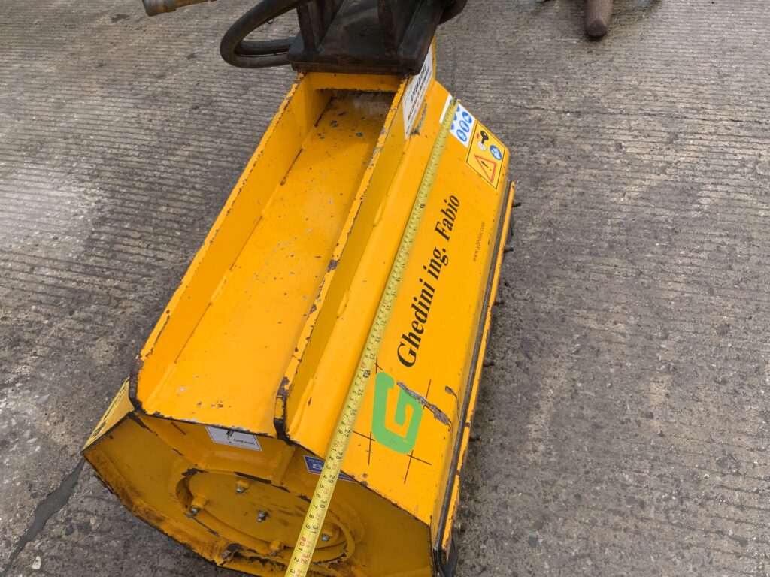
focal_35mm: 29
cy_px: 288
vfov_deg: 48.2
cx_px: 385
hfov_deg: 61.7
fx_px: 645
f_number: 1.8
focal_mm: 3
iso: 16
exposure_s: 1/1848
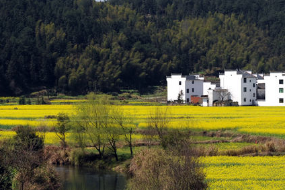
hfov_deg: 12.1
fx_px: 1337
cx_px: 210
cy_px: 89
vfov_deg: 8.1
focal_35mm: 169
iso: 200
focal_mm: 70
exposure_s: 1/640
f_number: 8
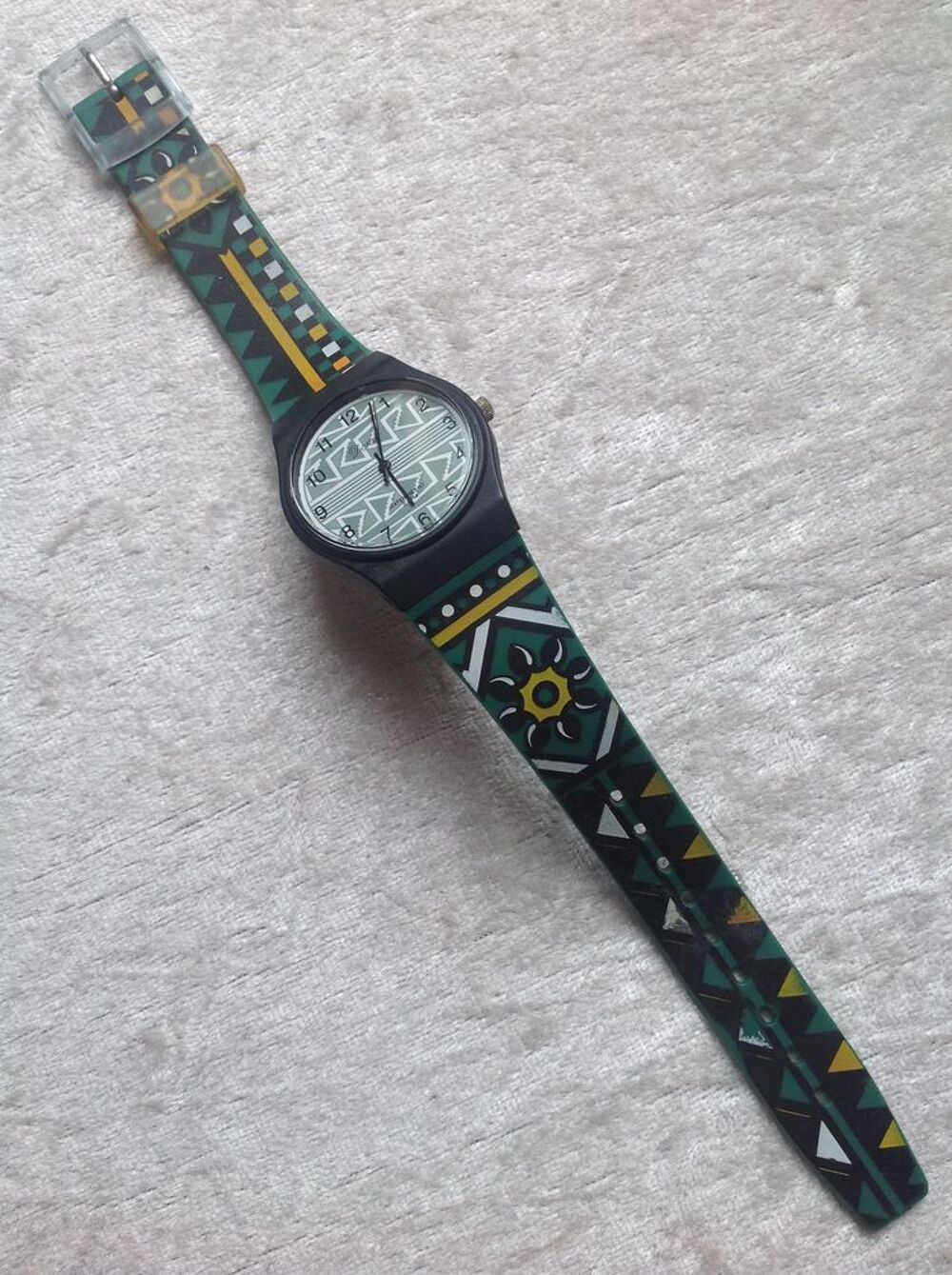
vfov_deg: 52.7
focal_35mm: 35
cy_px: 638
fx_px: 1287
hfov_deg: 40.6
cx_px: 476
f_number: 2.4
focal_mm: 4.28
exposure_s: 1/231
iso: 50
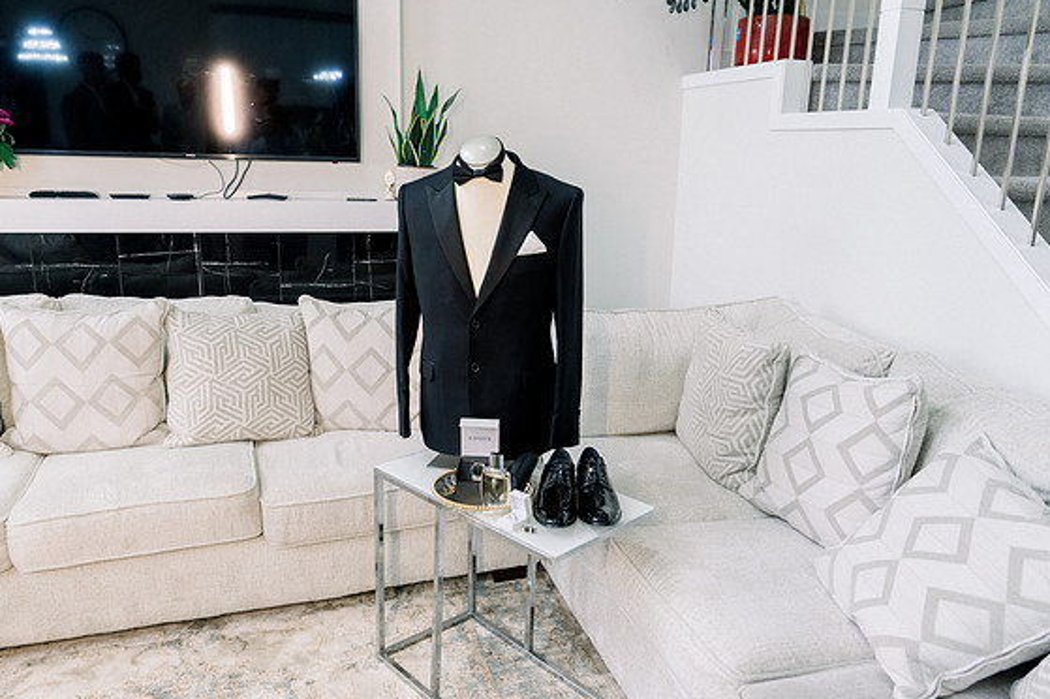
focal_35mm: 27
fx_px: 787
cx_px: 515
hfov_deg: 67.4
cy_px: 356
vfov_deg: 47.9
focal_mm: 26
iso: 1000
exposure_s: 1/160
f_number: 2.8
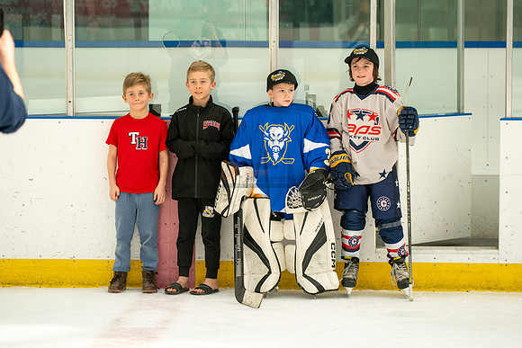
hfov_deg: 17.1
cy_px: 174
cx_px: 261
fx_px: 1740
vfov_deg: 11.4
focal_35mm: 120
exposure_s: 1/1250
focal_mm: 120
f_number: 4
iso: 1600
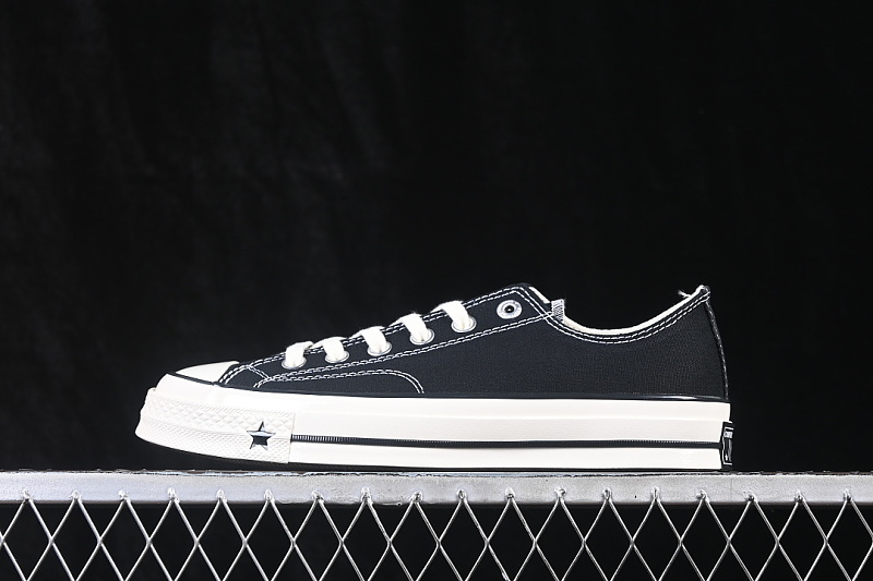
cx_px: 436
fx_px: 1818
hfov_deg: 27.0
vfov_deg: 18.2
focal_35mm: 75
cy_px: 290
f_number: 6.3
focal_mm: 50
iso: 160
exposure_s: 1/60
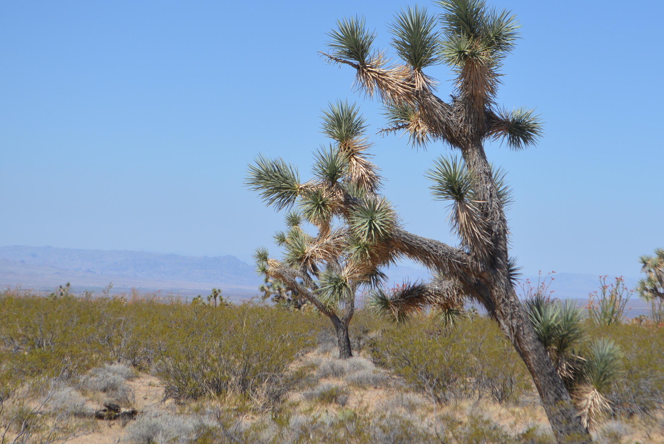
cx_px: 393
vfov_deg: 12.1
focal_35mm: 114
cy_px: 188
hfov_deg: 18.0
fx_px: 2098
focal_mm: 55
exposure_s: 1/2000
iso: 400
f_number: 7.1
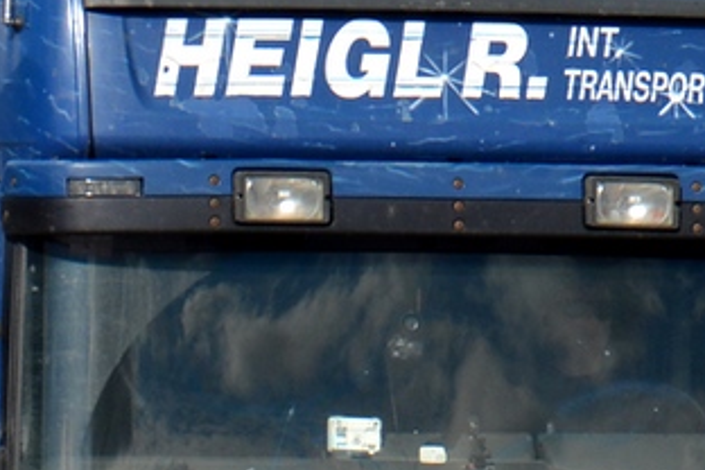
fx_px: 9540
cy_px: 398
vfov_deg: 2.8
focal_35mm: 487
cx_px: 94
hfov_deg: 4.2
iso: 400
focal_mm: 75
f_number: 7.1
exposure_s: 1/1600
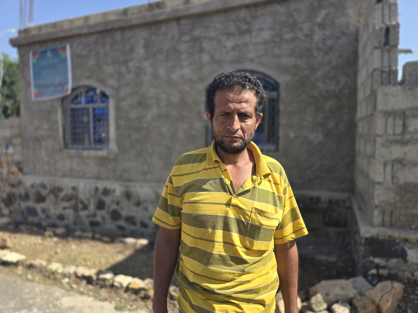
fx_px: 278
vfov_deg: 58.9
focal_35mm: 23
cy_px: 156
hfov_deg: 73.9
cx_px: 209
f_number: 1.7
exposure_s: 1/403
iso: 12
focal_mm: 6.3
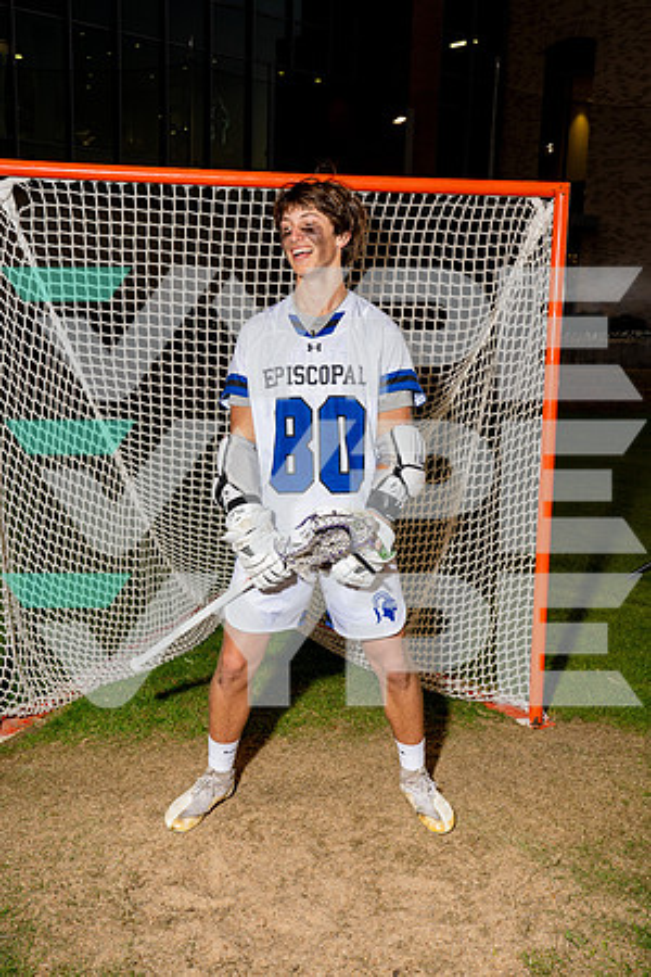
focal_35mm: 41
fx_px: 1112
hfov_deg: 32.6
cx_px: 326
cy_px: 488
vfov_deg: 47.4
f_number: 8
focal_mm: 41
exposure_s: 1/250
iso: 800
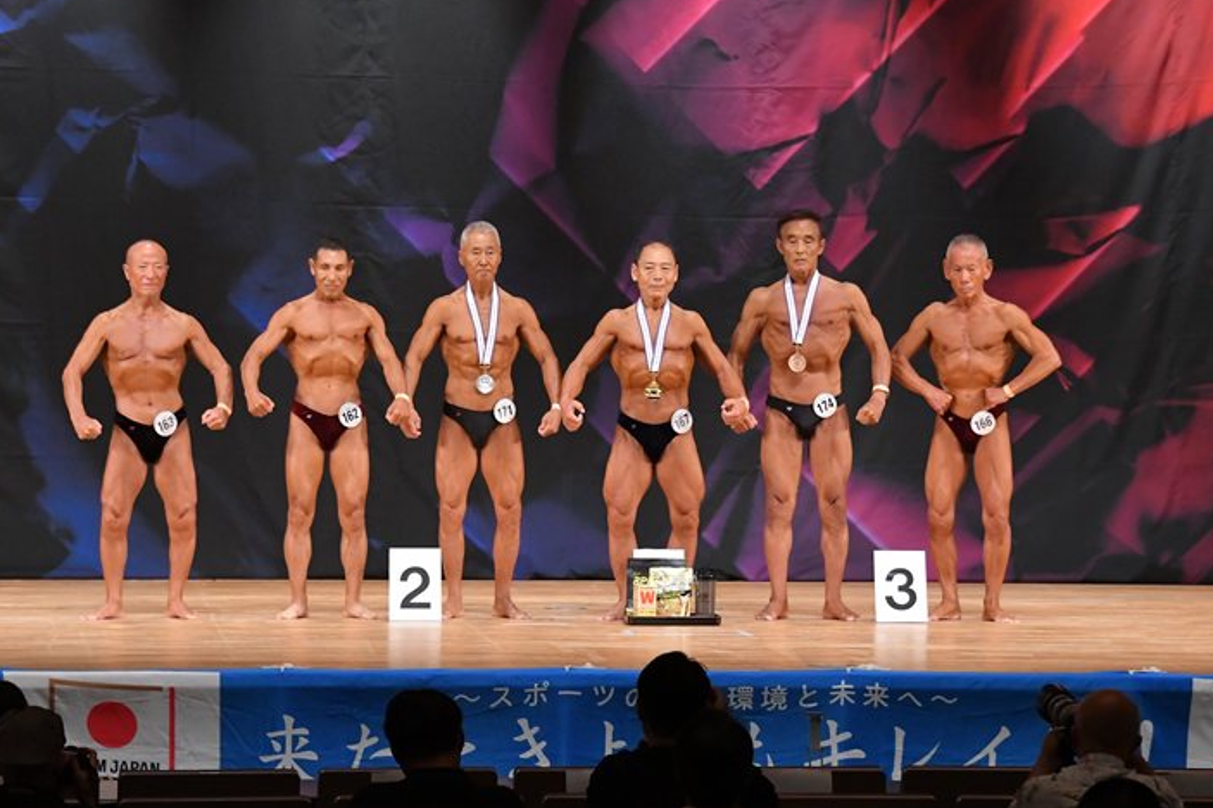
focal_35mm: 162
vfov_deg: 8.5
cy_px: 364
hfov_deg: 12.7
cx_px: 594
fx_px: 5456
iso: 5000
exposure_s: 1/400
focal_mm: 98
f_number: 5.6
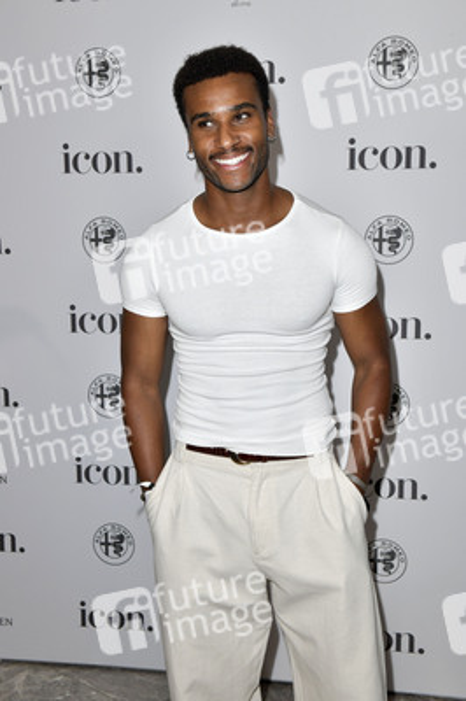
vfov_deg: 44.5
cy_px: 350
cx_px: 233
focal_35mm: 44
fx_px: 856
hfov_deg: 30.5
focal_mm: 44
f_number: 7.1
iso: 1250
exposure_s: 1/250
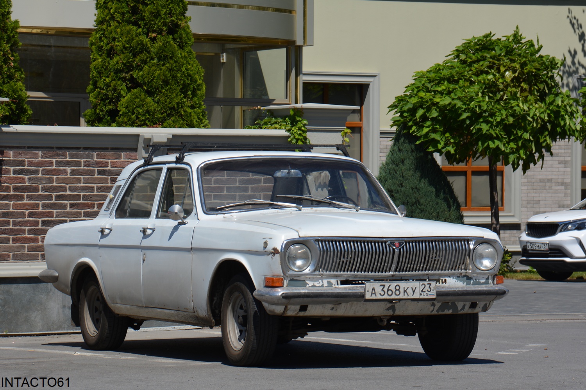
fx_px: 2196
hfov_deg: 15.2
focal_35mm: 135
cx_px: 293
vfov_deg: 10.1
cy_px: 195
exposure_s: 1/320
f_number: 9
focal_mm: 90
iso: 100
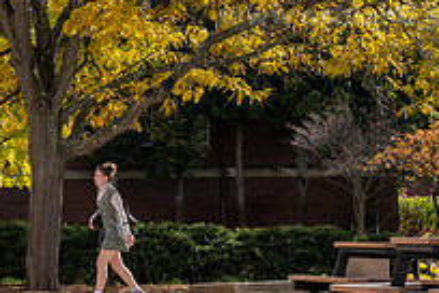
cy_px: 61
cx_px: 123
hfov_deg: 13.1
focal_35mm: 156
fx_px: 1902
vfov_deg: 8.8
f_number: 9
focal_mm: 55
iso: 320
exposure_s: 1/250
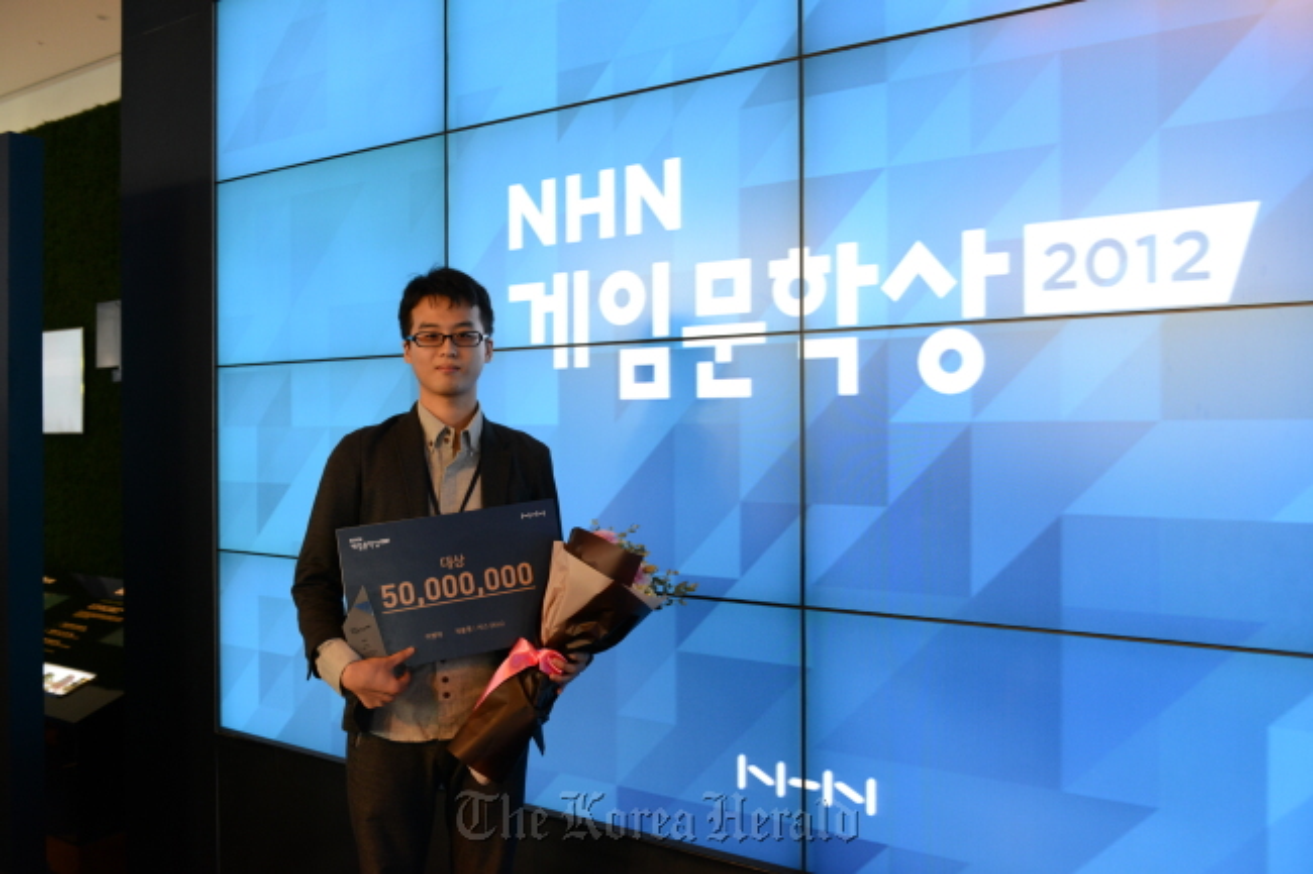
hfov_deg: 60.3
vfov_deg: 42.3
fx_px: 1130
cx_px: 656
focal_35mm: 31
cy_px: 437
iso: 1400
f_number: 4.5
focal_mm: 31
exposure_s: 1/125
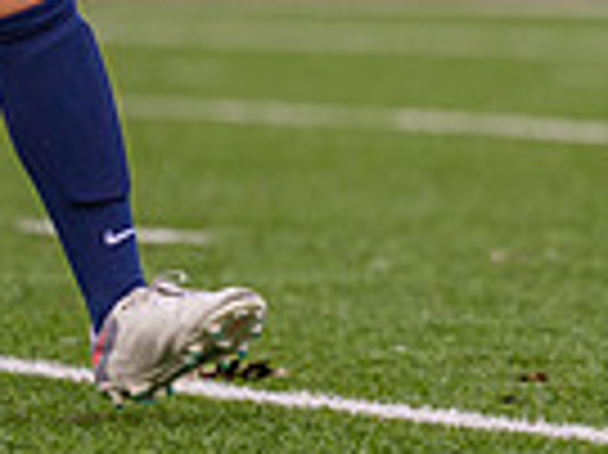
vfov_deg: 1.5
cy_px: -88
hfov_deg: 1.9
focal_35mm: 1020
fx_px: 17900
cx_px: 78
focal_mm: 178
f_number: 2.8
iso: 320
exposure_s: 1/1250
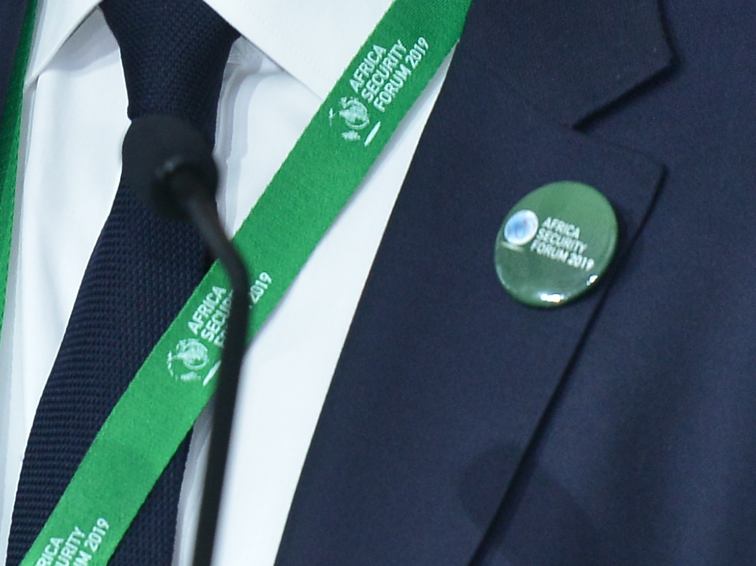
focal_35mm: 949
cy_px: -20
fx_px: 20724
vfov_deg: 1.6
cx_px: 16
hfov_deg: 2.1
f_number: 4
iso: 1250
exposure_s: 1/60
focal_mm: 200
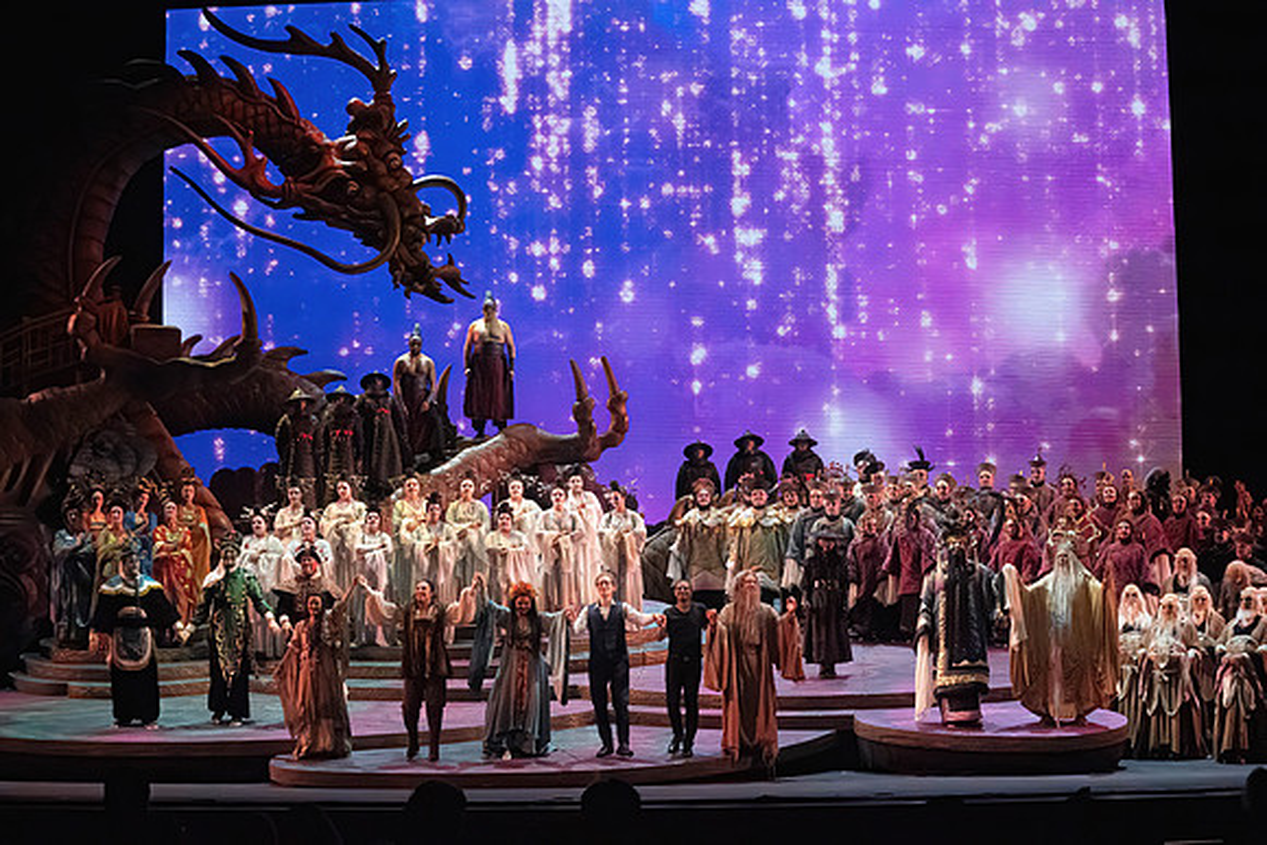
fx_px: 2464
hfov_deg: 28.8
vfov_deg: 19.5
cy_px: 422
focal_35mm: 70
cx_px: 634
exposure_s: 1/1000
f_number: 10
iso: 20000
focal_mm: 70
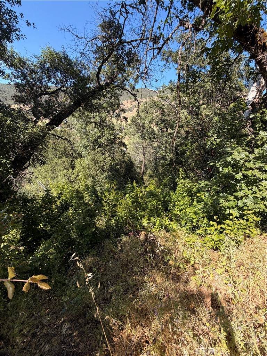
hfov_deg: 85.7
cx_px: 134
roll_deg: -5.2
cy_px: 178
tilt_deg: -19.2
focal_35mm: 14
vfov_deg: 102.1
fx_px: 144
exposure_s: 1/502
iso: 50
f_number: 2.2
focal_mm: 2.22
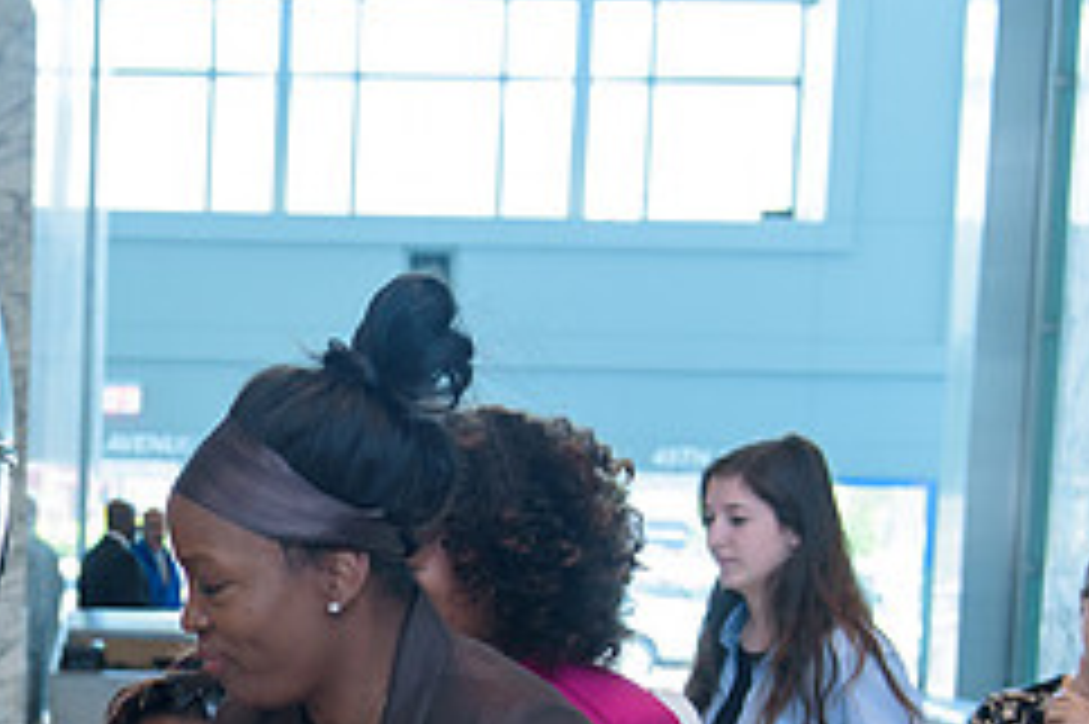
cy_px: 825
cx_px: 45
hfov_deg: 23.4
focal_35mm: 84
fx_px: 2539
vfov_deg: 15.7
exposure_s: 1/200
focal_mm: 35
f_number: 3.2
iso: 800
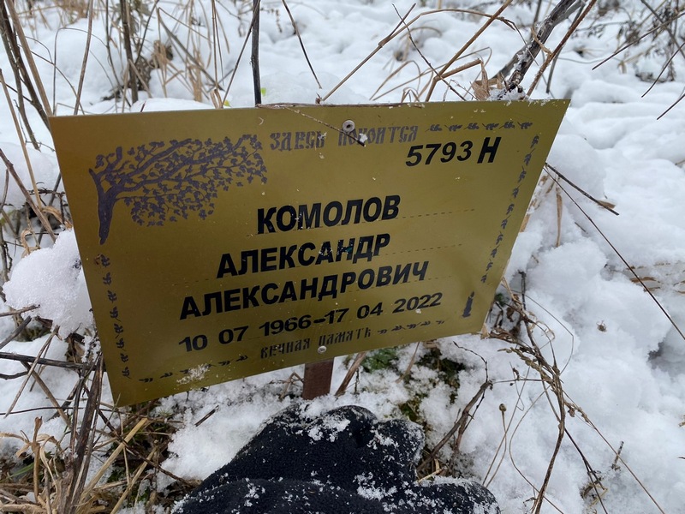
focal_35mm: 26
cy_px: 257
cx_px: 342
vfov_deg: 53.1
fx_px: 515
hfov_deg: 67.3
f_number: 1.8
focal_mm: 4.25
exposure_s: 1/299
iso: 32
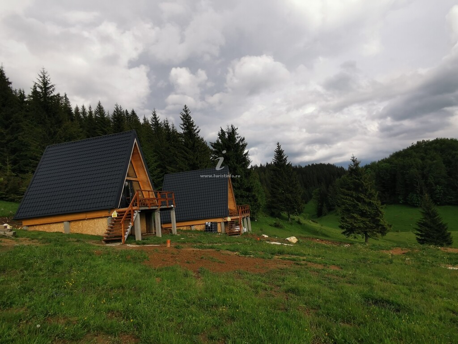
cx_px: 229
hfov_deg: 76.4
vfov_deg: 61.1
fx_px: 291
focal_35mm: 22
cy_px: 172
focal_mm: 2.35
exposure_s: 1/1153
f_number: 2.2
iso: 50
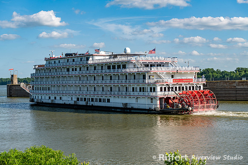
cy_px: 82
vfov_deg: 21.9
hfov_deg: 32.4
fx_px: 427
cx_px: 124
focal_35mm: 62
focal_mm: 62
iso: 64
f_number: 8
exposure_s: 1/200
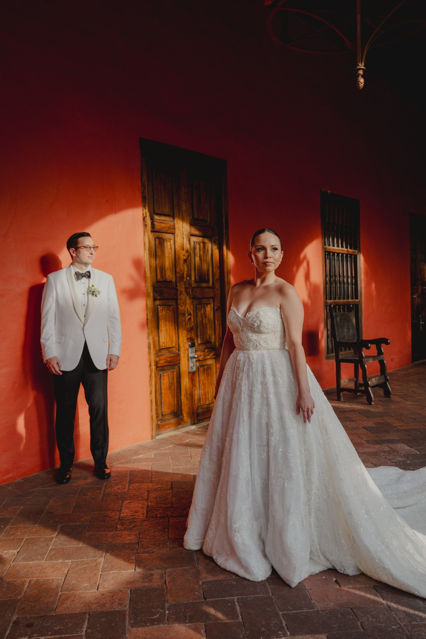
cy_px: 320
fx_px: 568
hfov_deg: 41.1
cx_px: 213
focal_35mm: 32
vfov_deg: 58.7
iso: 400
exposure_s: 1/320
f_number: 4.5
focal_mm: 32
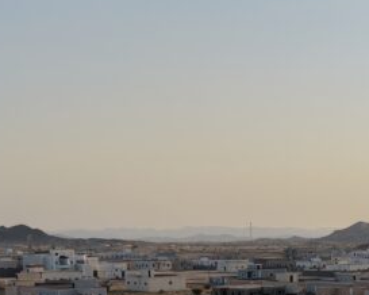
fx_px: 960
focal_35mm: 88
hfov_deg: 21.6
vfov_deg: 16.4
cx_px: 264
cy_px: 399
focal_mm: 8.67
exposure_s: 1/1000
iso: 100
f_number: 1.8
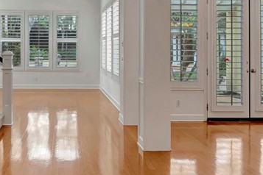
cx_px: 70
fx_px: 314
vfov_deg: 30.9
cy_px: 57
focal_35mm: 43
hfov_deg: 44.1
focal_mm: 10
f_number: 5.6
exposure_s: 1/20
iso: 100
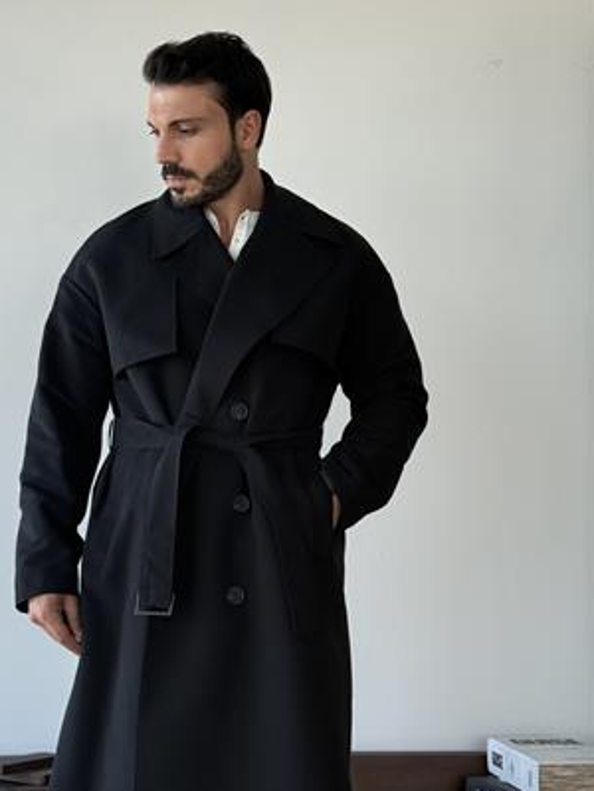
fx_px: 1464
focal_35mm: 64
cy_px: 414
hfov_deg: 22.8
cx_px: 202
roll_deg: +0.0
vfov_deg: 30.3
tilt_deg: +3.3
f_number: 1.78
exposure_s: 1/285
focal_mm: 6.76
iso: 80
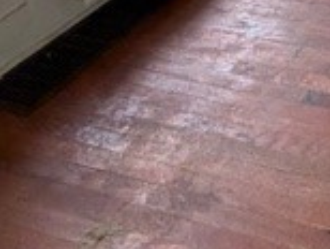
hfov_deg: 24.6
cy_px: -262
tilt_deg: -11.8
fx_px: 554
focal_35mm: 58
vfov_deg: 17.4
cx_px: 510
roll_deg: +0.2
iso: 320
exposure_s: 1/97
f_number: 2.2
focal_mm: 2.22
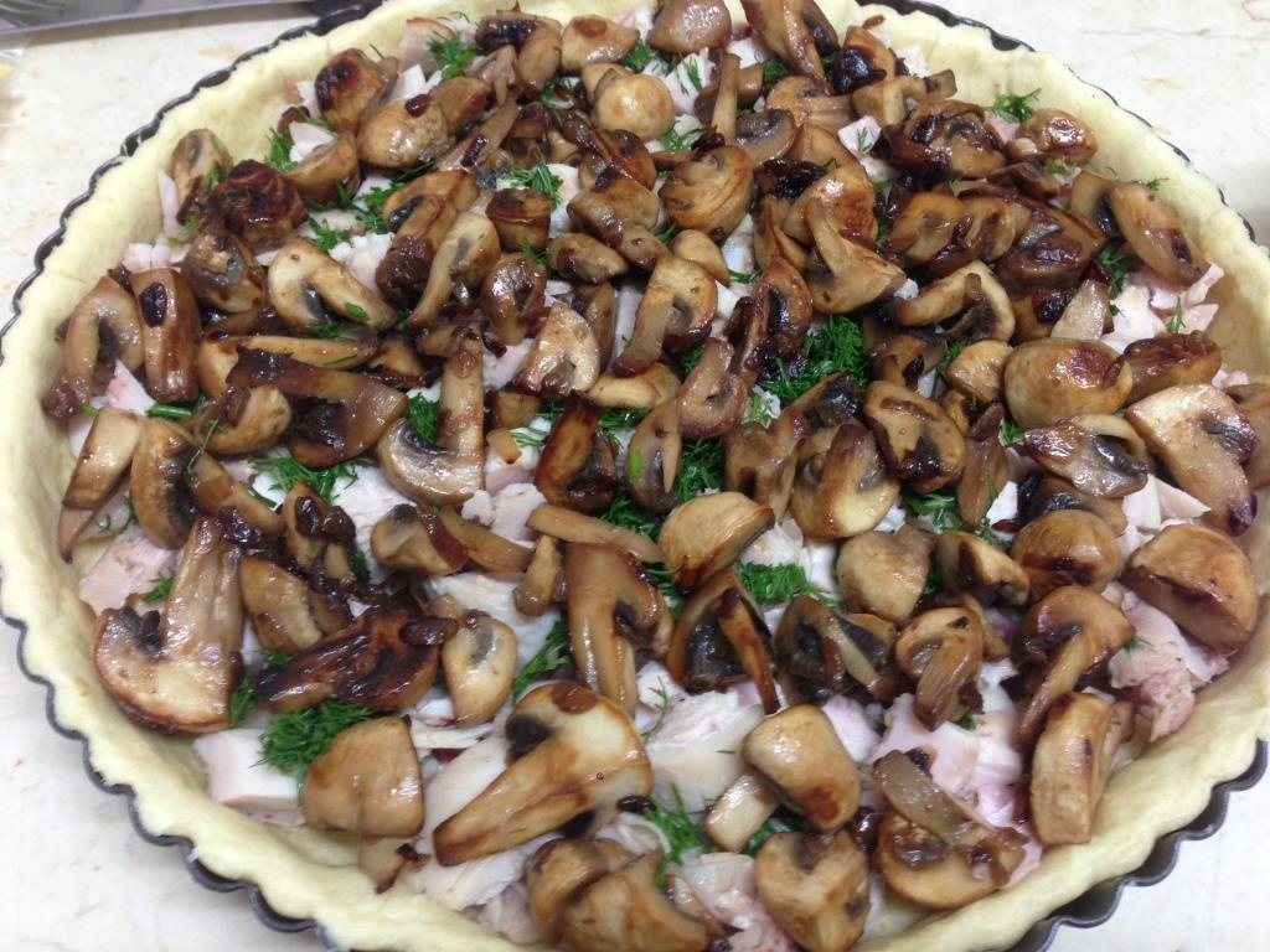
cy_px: 476
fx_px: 1211
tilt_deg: -54.8
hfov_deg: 55.4
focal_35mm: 33
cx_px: 635
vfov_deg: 42.9
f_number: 2.4
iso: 100
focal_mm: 4.12
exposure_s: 1/20
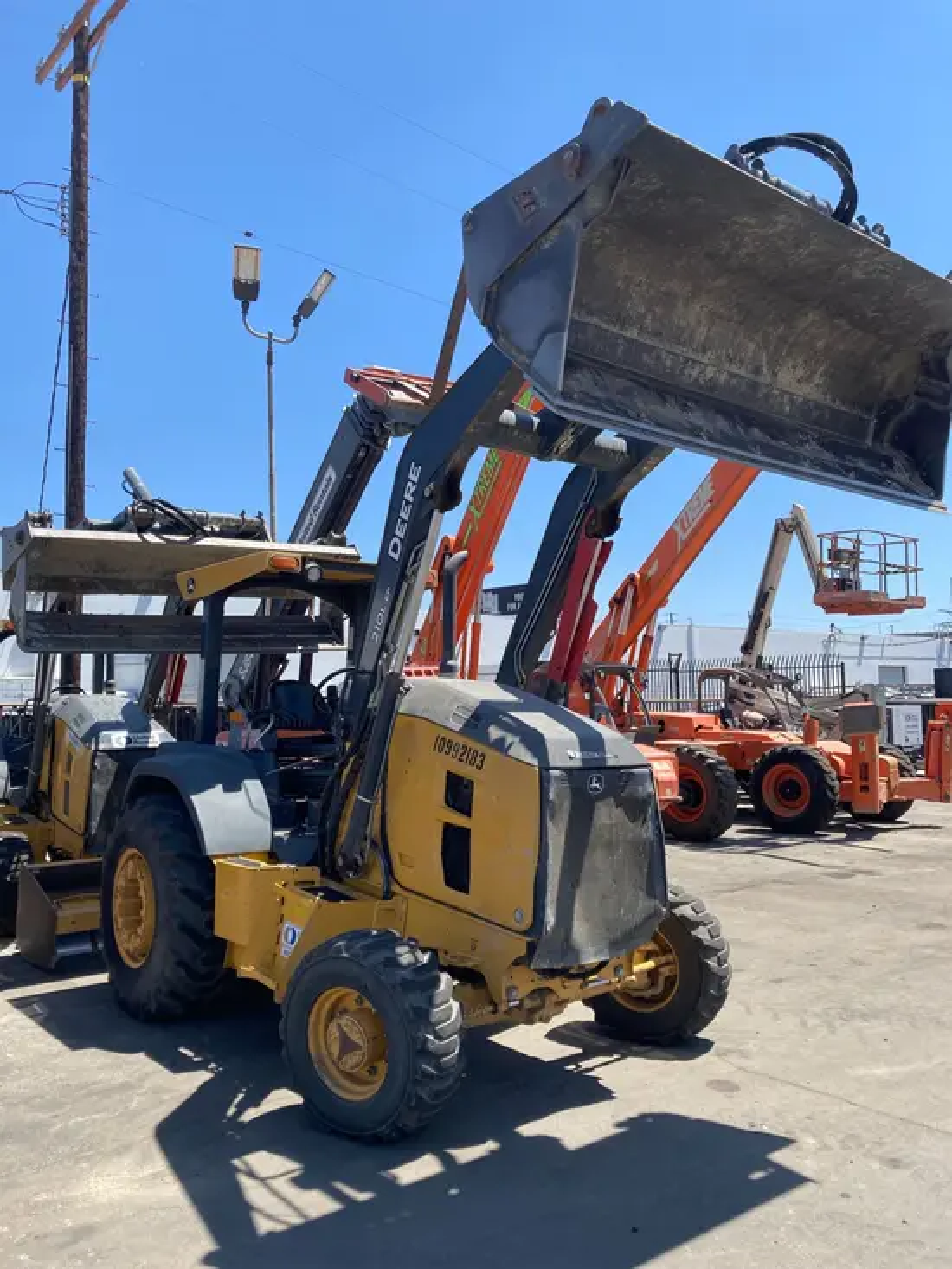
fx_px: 1026
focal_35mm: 28
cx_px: 476
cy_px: 634
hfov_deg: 49.8
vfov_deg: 63.4
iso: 20
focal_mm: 3.99
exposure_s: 1/1185
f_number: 1.8
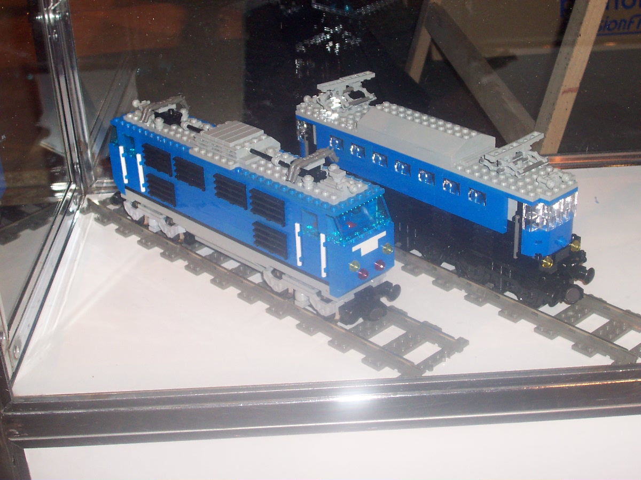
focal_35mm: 57
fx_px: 1055
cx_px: 320
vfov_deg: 25.7
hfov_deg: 33.8
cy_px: 240
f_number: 3.4
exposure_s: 1/60
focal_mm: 8.6
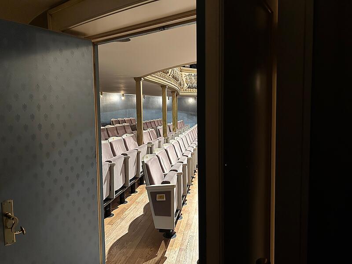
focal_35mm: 26
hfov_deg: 67.3
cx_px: 176
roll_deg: +0.5
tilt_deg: -5.4
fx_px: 264
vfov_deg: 53.1
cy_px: 132
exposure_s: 1/33
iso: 400
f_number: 1.5
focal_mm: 5.7
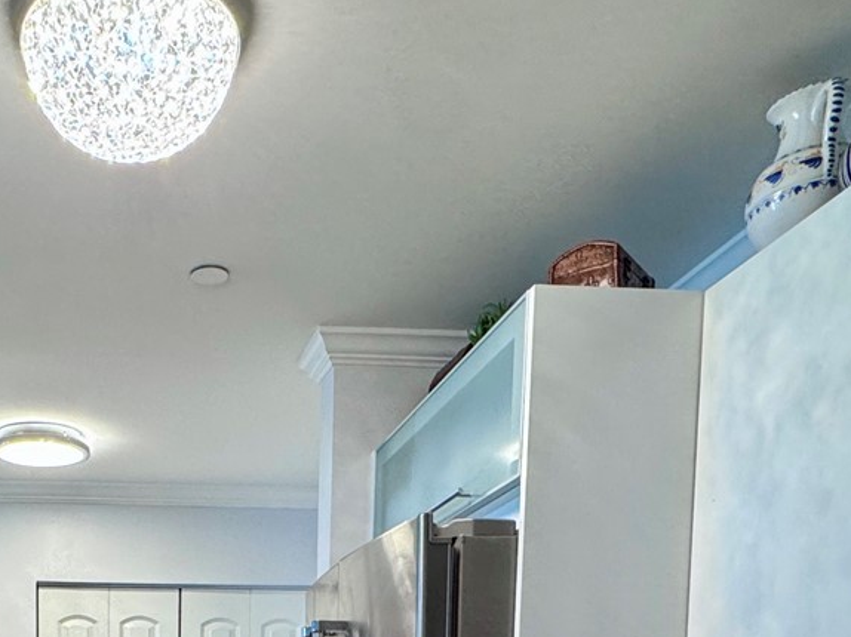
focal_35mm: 39
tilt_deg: -6.6
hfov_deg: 45.2
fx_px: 958
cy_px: 835
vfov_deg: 29.4
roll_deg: -0.4
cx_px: 156
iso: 250
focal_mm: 2.22
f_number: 2.2
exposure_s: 1/120
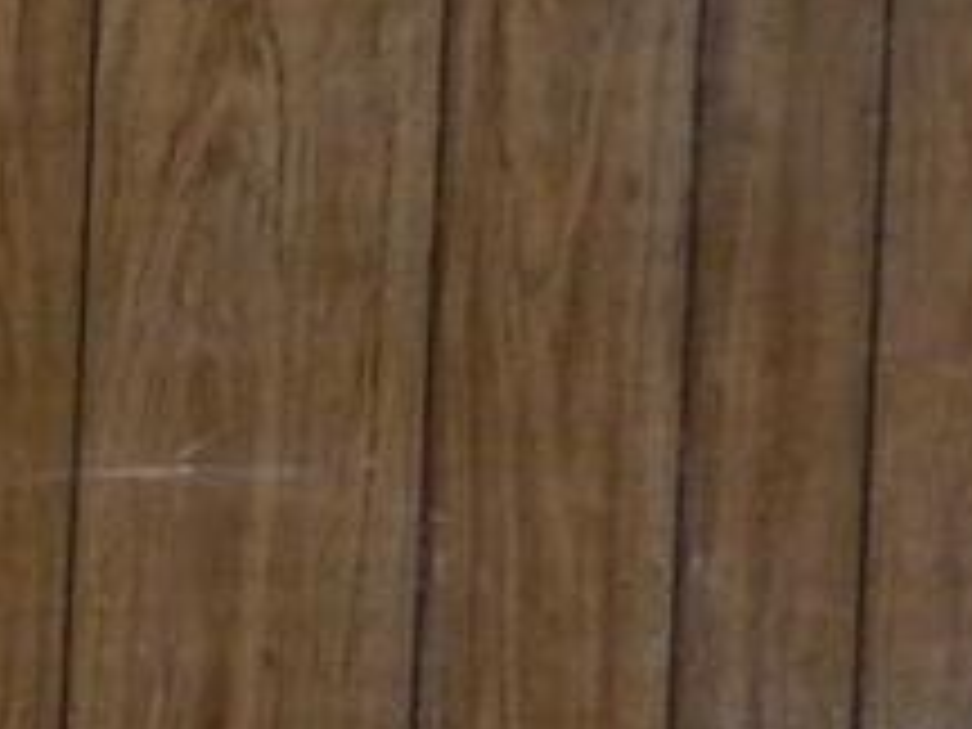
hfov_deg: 9.6
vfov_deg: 9.6
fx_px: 4296
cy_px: 828
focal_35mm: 153
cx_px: -2056
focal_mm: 4
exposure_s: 1/30
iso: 200
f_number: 3
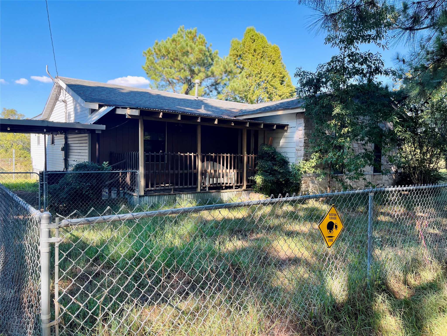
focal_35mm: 26
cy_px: 168
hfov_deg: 67.3
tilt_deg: -2.4
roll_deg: -1.1
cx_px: 224
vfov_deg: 53.1
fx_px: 336
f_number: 1.6
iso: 50
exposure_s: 1/463
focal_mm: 5.1
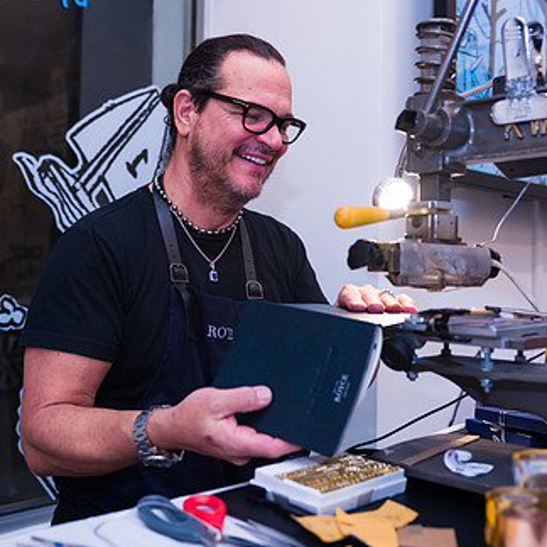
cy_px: 252
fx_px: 733
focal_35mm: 41
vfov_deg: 40.9
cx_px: 275
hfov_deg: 40.9
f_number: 3.2
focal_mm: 27
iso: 1600
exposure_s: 1/400
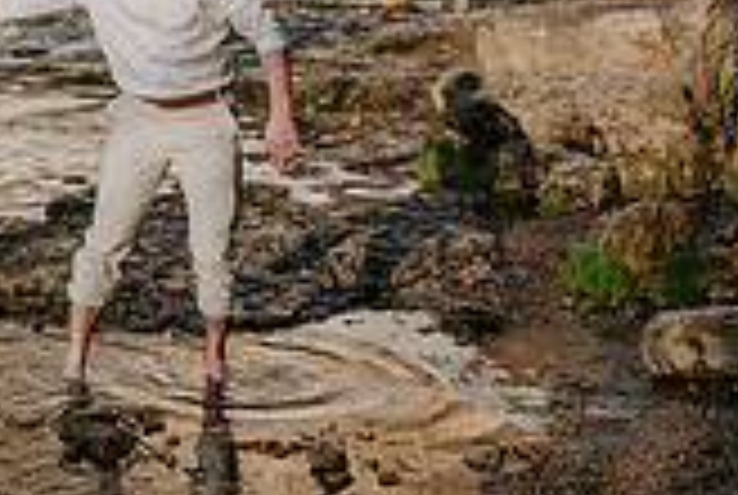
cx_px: -36
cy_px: 7
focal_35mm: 94
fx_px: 1930
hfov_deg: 20.8
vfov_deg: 14.4
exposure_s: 1/640
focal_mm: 26.6
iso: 160
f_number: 2.8
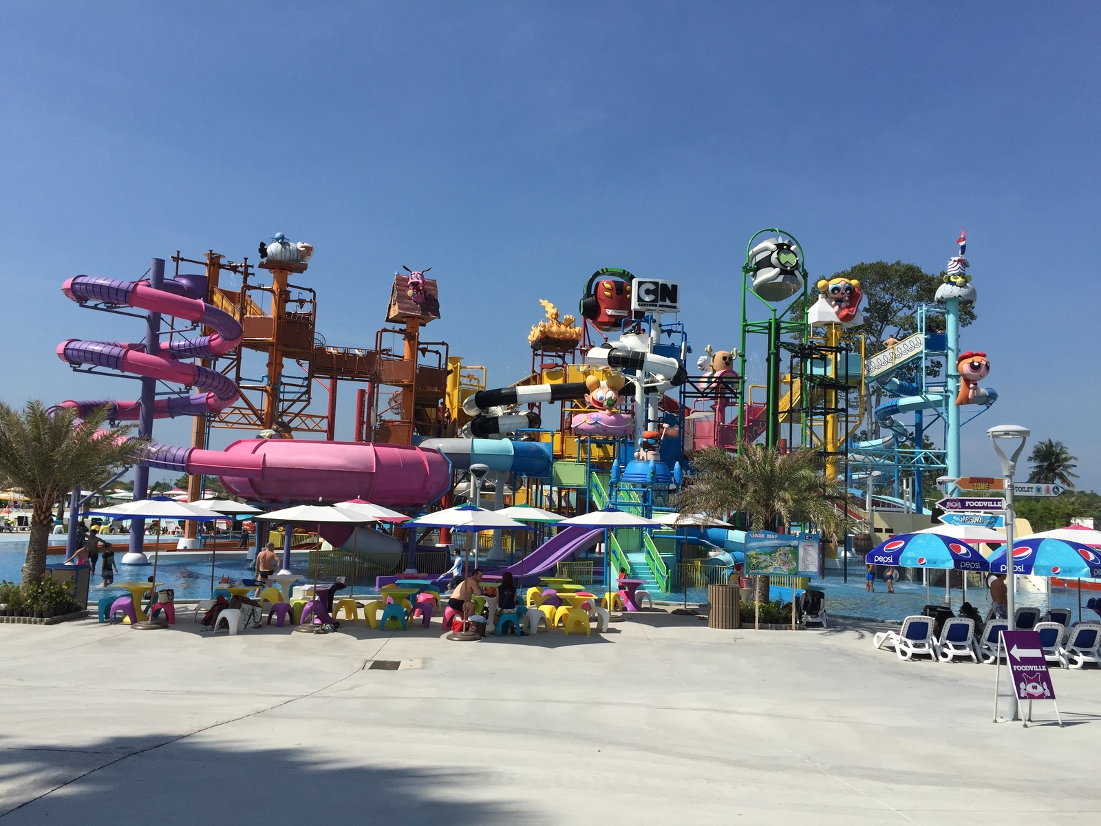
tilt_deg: +5.2
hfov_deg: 61.7
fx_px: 922
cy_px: 413
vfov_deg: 48.2
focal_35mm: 29
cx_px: 550
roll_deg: -2.9
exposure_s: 1/3597
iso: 32
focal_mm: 4.15
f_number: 2.2
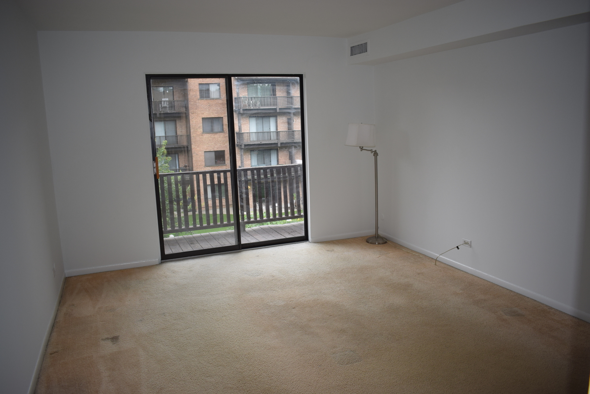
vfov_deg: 48.0
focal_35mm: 27
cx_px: 295
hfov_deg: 67.3
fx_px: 443
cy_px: 197
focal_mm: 18
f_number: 3.5
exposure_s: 1/200
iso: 250
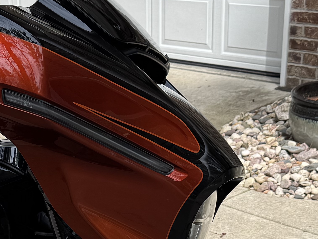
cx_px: 16
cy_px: 275
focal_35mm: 90
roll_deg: +5.2
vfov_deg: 15.9
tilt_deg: -25.3
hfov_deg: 21.2
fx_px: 827
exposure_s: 1/2604
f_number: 1.78
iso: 80
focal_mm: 6.76
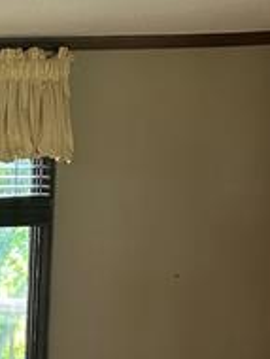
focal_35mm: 105
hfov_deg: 13.4
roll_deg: -1.1
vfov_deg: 17.4
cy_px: 482
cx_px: -123
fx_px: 1090
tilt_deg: -11.9
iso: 125
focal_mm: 5.7
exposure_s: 1/77
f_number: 1.5
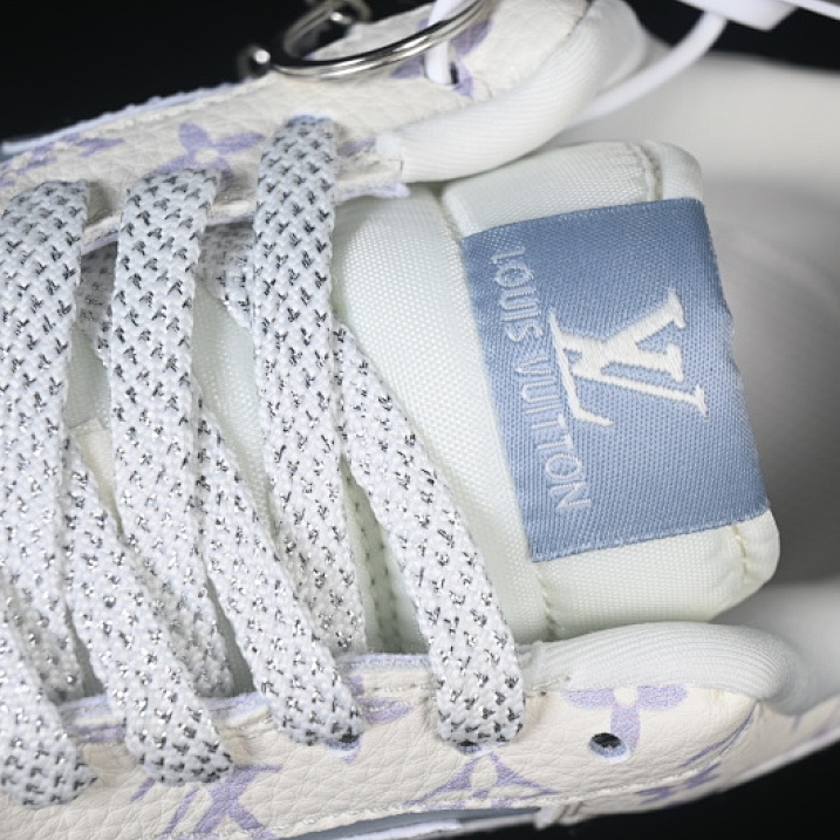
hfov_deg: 18.1
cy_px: 419
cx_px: 451
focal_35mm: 96
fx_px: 2636
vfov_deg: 18.1
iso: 160
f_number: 7.1
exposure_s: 1/80
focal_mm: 50
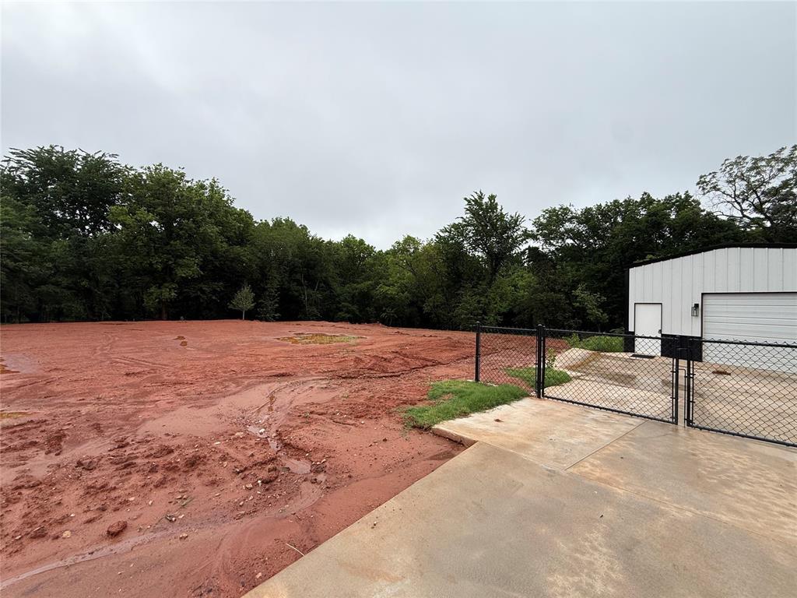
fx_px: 322
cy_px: 299
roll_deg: -0.3
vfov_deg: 85.7
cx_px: 398
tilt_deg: +1.2
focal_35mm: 14
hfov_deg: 102.1
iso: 50
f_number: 2.2
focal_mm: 2.22
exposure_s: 1/333
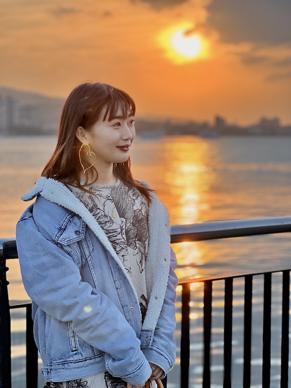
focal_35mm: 77
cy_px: 194
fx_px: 863
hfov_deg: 19.1
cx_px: 146
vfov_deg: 25.3
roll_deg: +0.3
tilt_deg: -3.2
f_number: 2.8
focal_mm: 9
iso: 25
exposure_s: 1/164
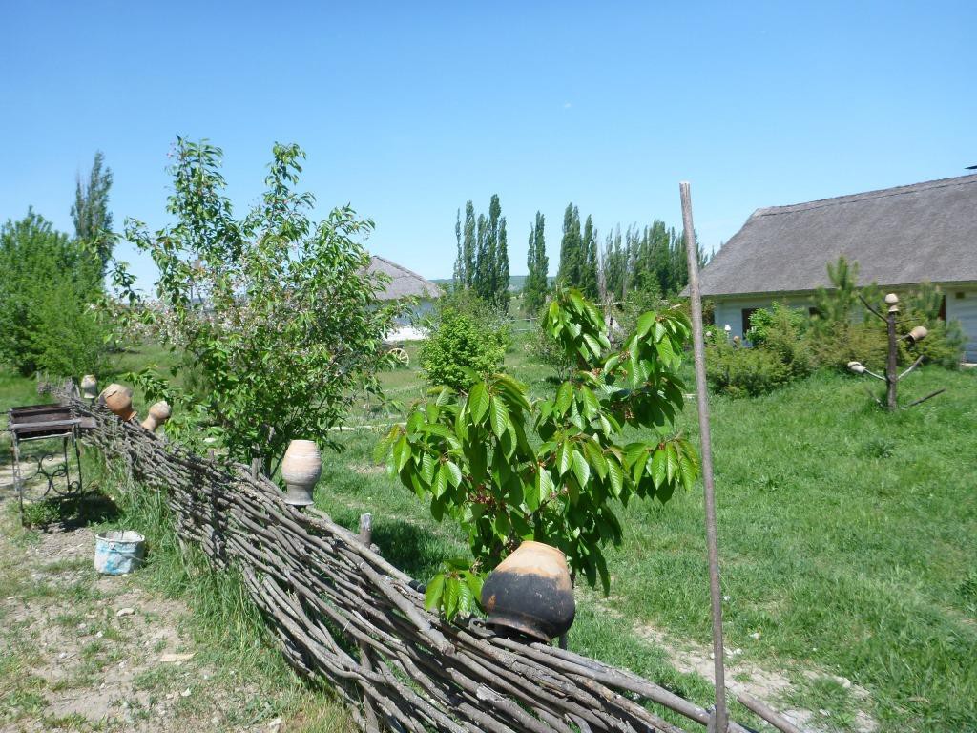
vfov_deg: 49.7
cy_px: 366
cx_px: 488
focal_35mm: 28
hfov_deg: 63.4
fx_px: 790
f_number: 3.3
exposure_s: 1/640
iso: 100
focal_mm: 4.9
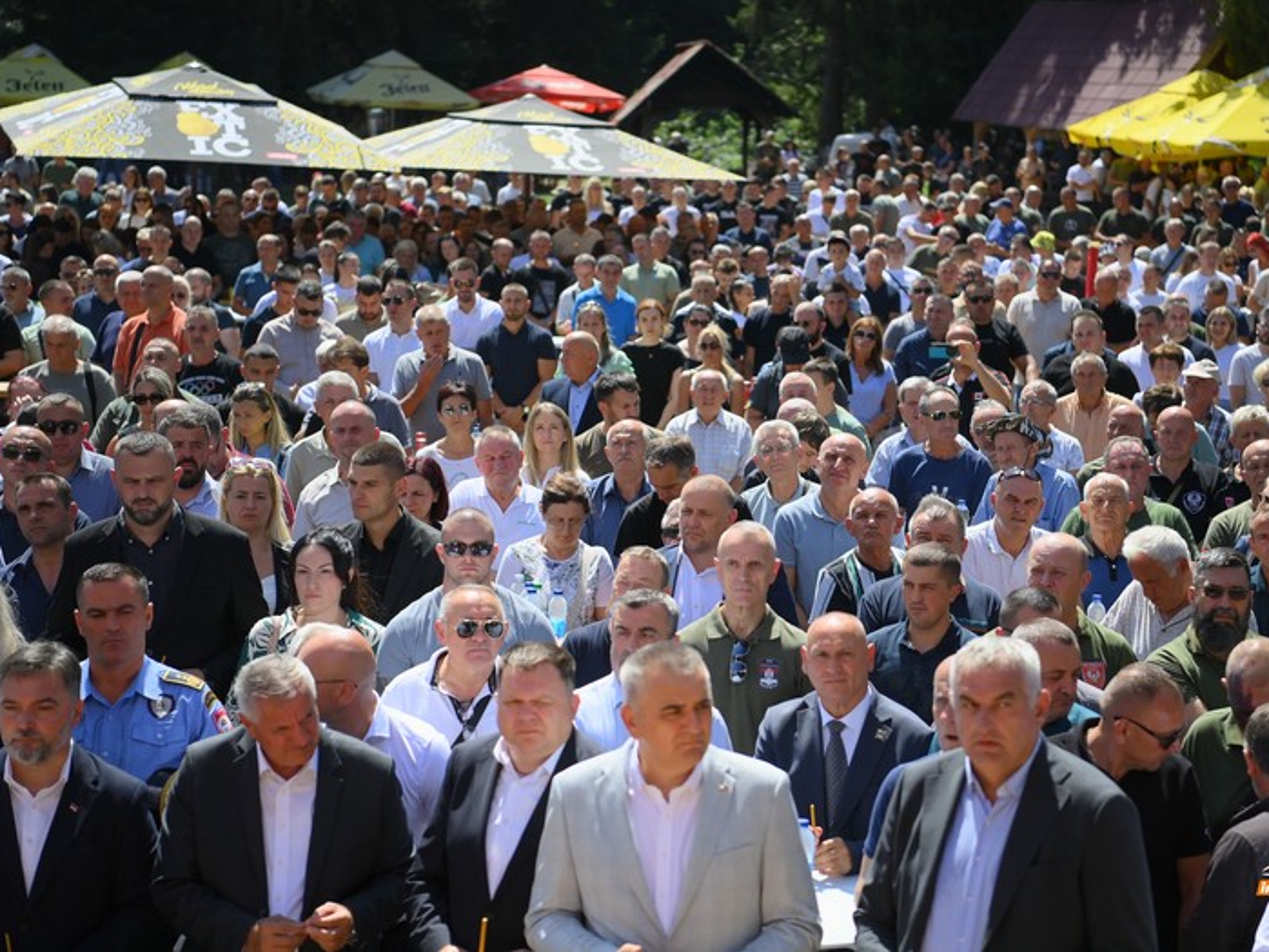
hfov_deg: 25.3
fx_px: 2822
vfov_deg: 19.1
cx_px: 721
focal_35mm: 77
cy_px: 470
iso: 250
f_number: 2.8
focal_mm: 70
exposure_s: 1/3200
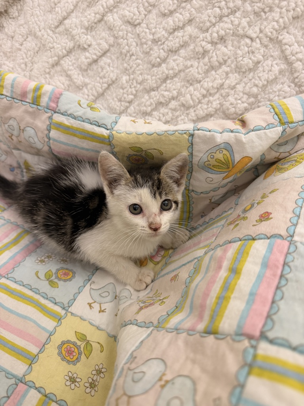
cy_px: 203
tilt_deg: -41.1
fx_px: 281
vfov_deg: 71.6
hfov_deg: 56.8
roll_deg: -9.0
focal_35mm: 24
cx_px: 152
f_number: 1.78
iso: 160
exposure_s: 1/100
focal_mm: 6.76
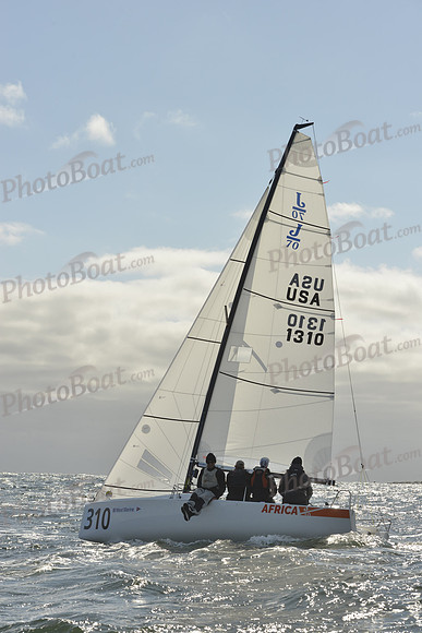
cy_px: 316
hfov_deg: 19.5
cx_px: 211
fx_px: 1230
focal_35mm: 70
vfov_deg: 28.8
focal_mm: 70
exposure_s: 1/1600
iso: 400
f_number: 11
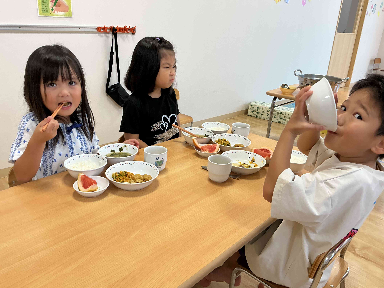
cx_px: 192
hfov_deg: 61.7
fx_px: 322
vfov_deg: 48.2
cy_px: 144
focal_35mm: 29
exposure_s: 1/120
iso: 50
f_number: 1.8
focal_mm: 3
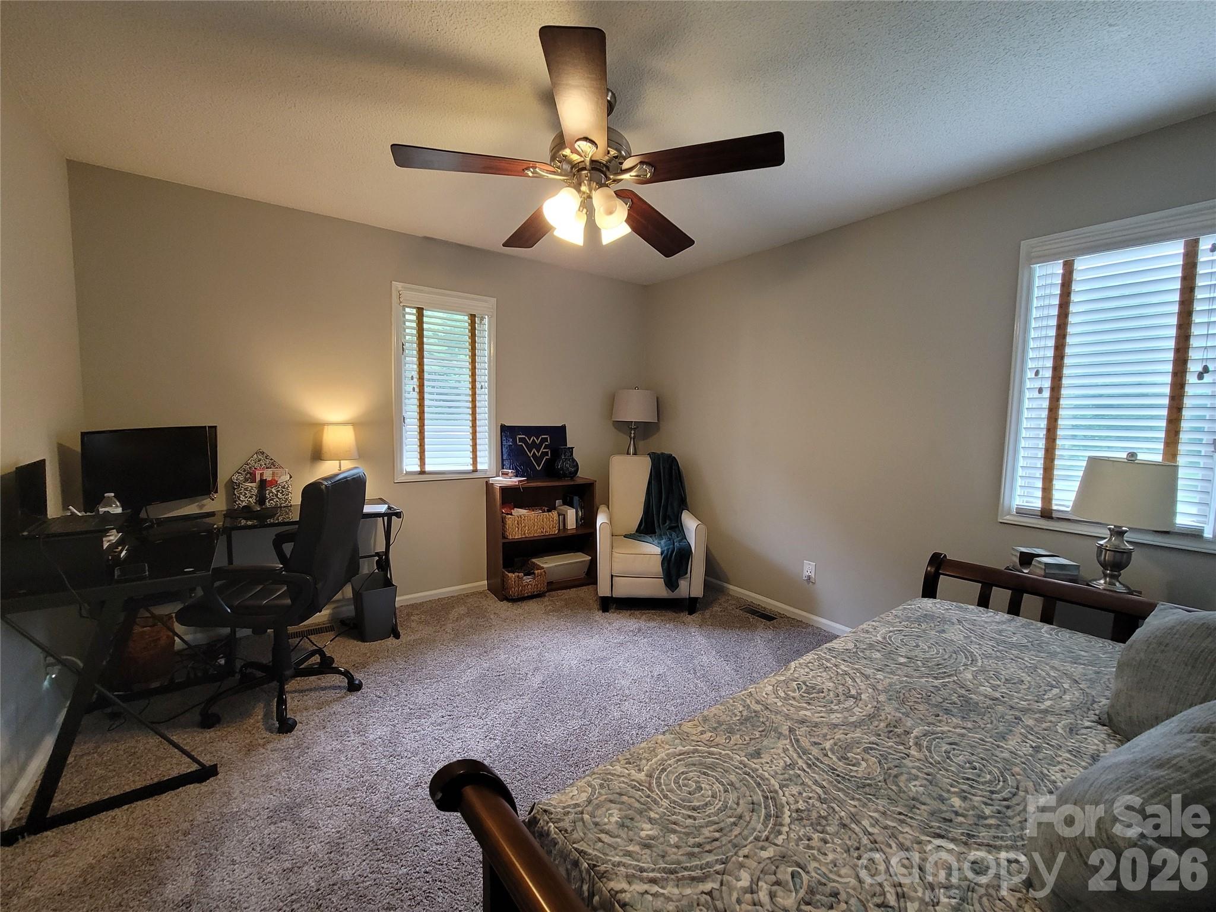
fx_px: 457
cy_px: 456
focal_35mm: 13
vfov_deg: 89.9
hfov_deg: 106.2
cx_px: 608
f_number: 2.2
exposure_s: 1/60
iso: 320
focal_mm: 2.2
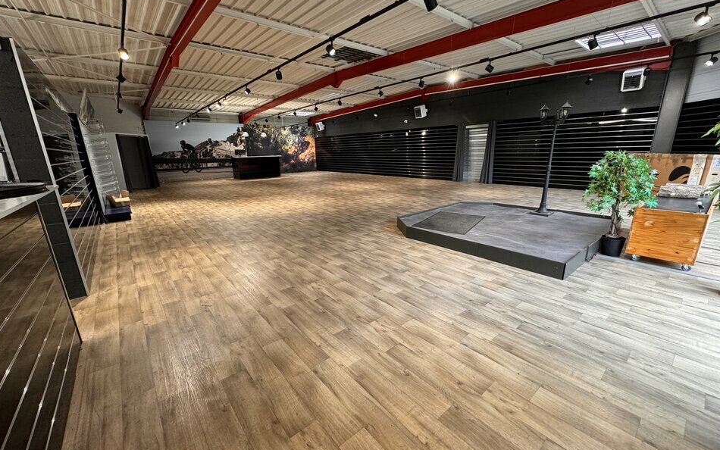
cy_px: 230
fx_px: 294
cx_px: 358
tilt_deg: -15.3
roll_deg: +1.7
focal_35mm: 15
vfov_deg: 74.8
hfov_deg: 101.5
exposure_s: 1/50
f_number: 2.2
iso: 160
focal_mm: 2.22
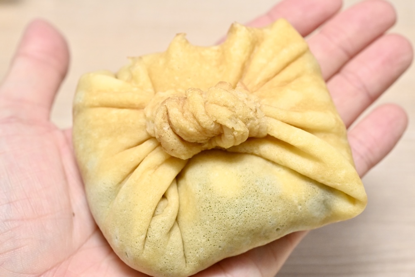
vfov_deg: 22.6
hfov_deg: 33.4
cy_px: 138
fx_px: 692
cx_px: 208
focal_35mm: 60
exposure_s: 1/250
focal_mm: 60
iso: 6400
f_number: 10
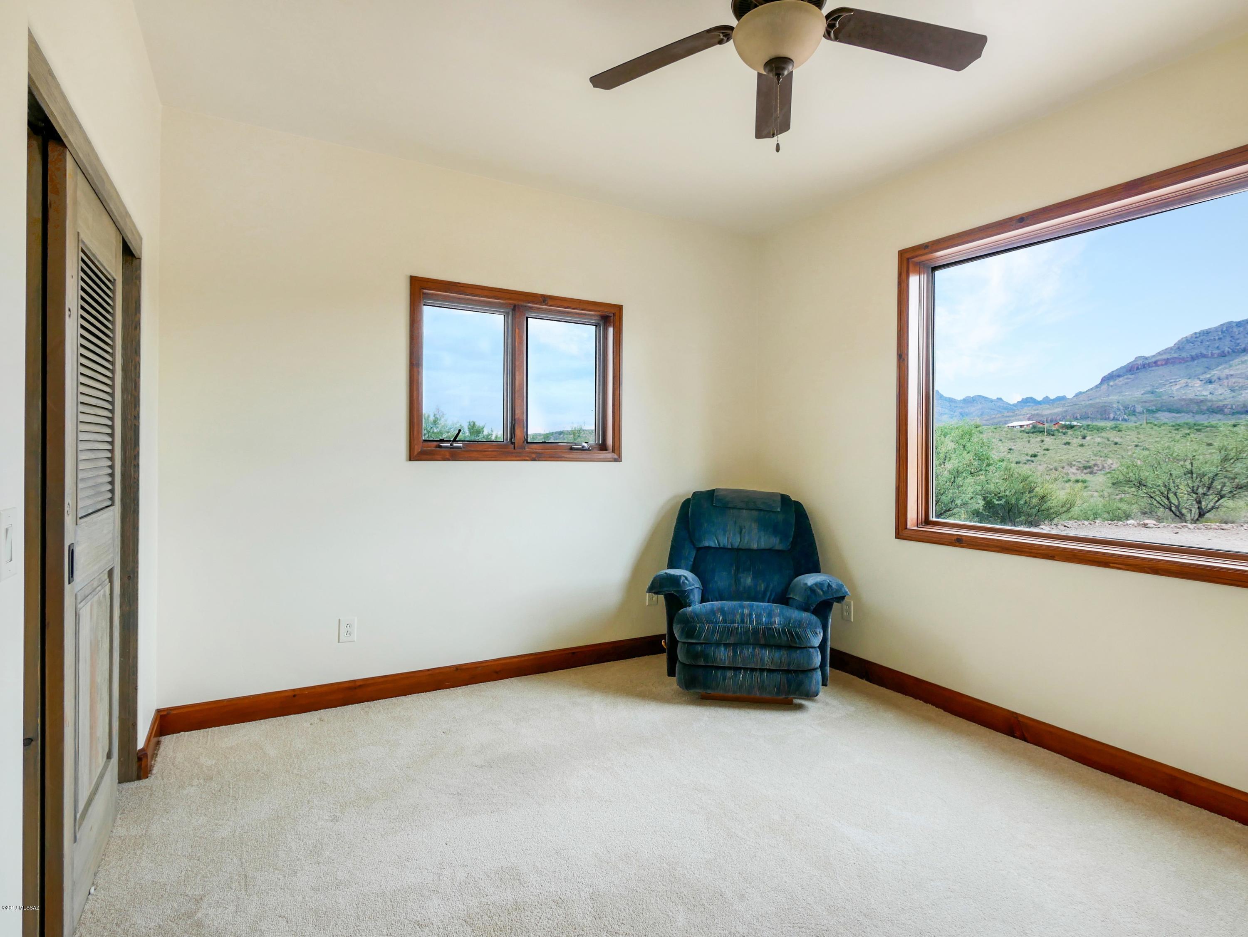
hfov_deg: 87.7
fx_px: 649
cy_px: 468
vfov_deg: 71.6
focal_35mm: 18
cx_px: 624
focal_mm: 9
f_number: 6.3
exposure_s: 1/15
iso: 200
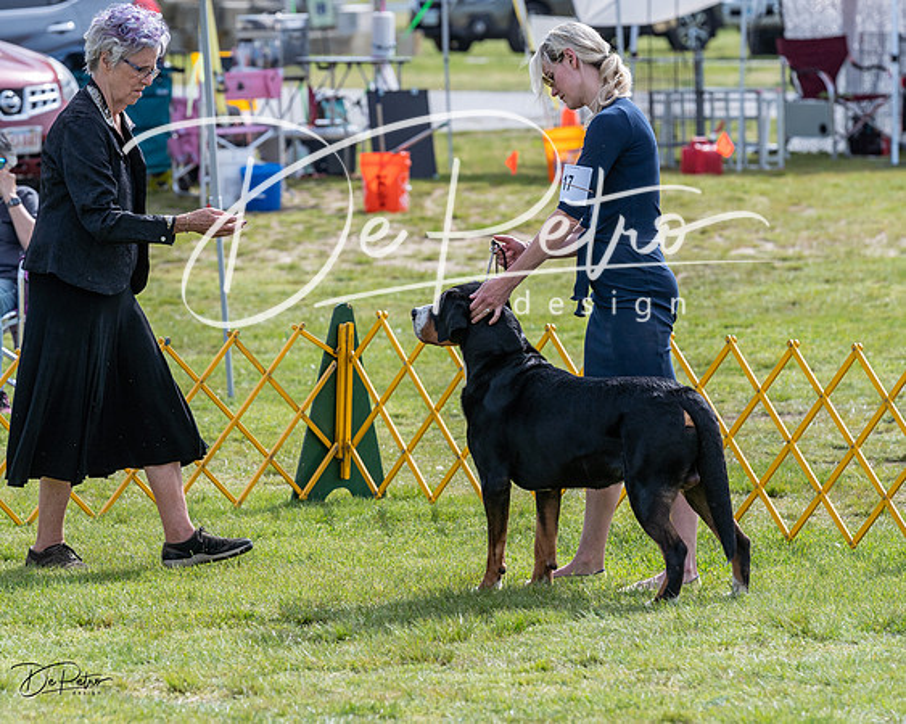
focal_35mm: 244
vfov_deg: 6.3
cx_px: 383
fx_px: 6544
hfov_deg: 7.9
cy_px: 315
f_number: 5.6
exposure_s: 1/1250
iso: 400
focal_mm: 192
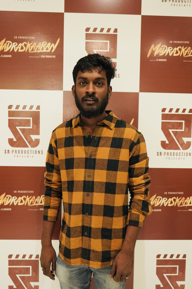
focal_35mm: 36
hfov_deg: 36.9
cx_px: 96
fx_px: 288
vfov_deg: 53.1
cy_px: 144
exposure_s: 1/160
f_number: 1.8
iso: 4000
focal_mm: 24
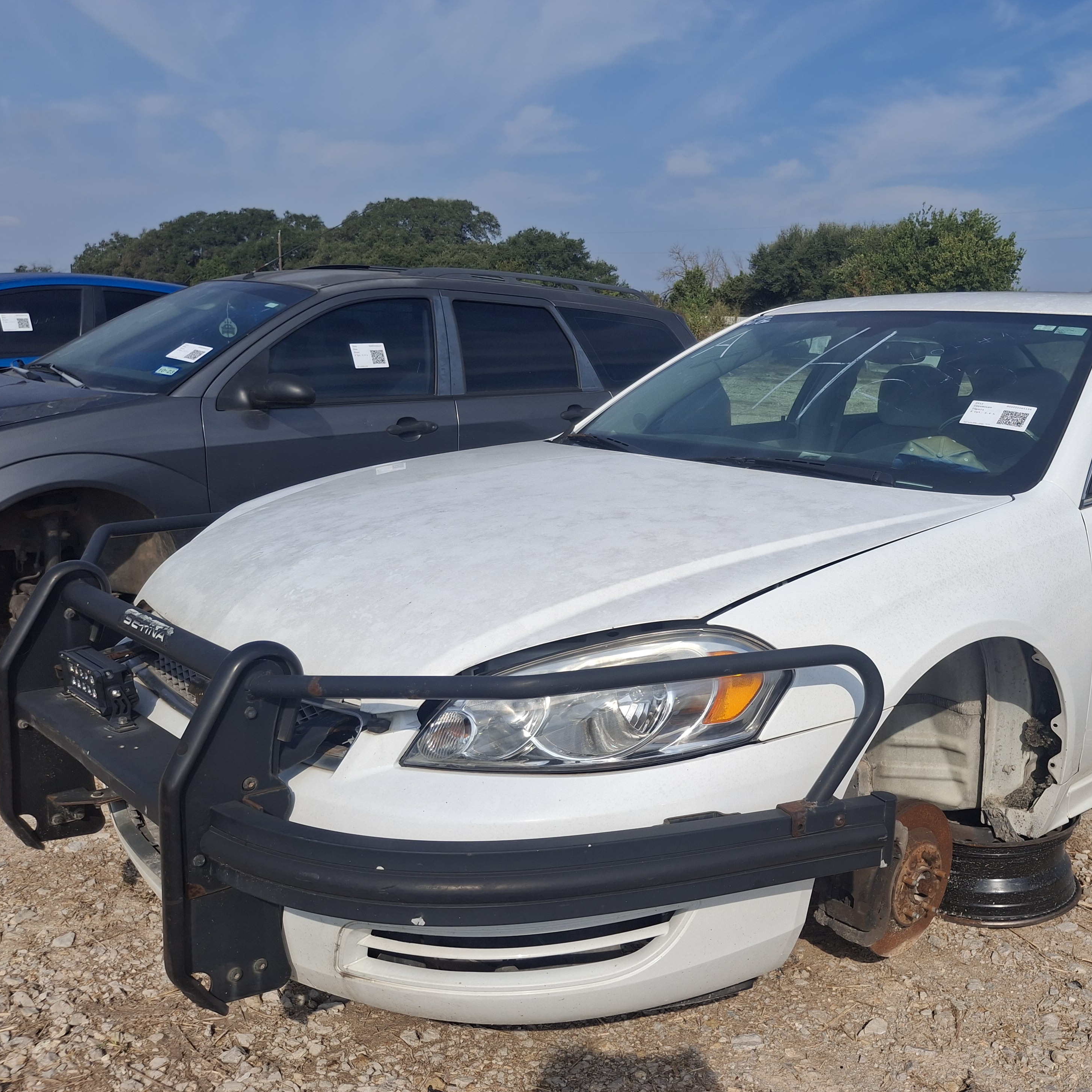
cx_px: 757
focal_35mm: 31
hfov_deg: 51.2
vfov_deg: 52.5
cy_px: 568
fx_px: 1106
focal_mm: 4.69
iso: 32
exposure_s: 1/2882
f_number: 1.8
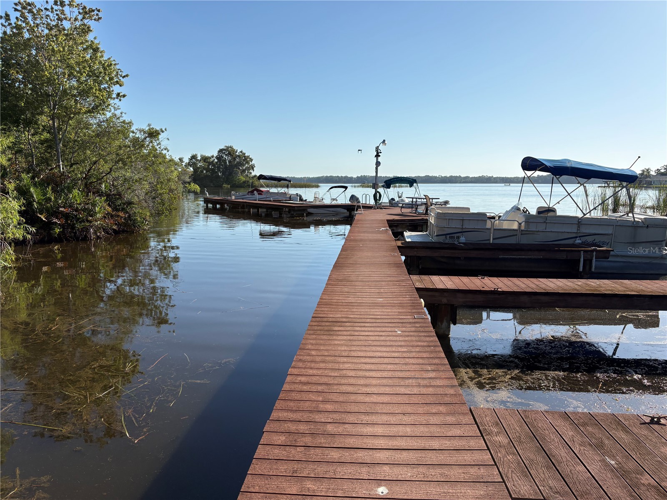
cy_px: 250
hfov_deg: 67.3
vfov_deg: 53.1
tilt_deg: -7.8
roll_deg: +0.3
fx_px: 501
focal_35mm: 26
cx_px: 334
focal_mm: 5.96
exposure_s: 1/4950
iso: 50
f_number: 1.6
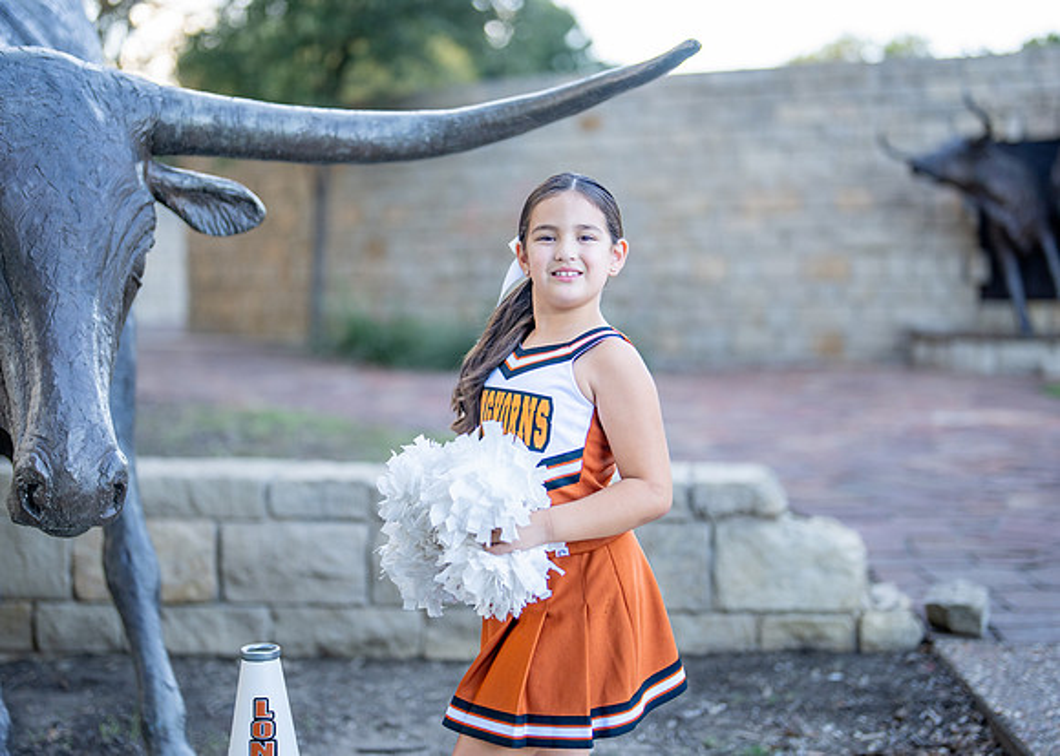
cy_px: 353
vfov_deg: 24.2
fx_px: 1762
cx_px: 489
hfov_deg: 33.5
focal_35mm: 59
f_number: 1.2
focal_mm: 50
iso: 250
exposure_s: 1/1000
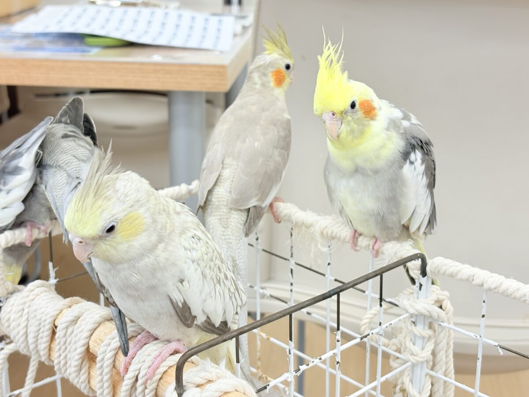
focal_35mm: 52
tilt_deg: -17.7
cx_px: 264
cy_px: 198
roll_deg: -1.0
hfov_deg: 36.8
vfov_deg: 28.0
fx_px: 795
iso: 40
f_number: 1.6
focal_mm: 5.96
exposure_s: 1/50
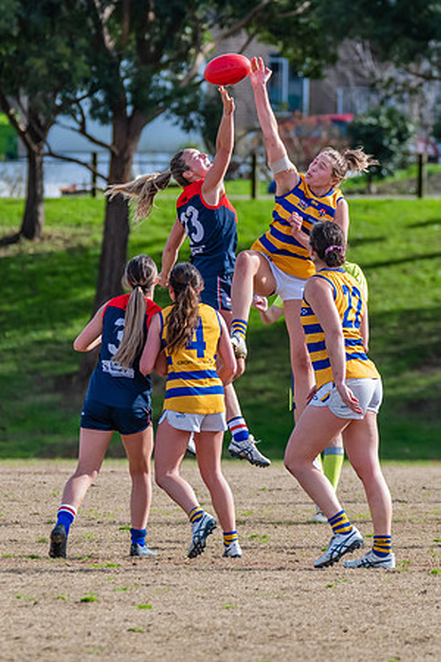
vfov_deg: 4.2
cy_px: 271
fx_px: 9012
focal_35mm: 491
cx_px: 292
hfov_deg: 2.8
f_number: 5.6
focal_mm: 260
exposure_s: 1/1600
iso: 800
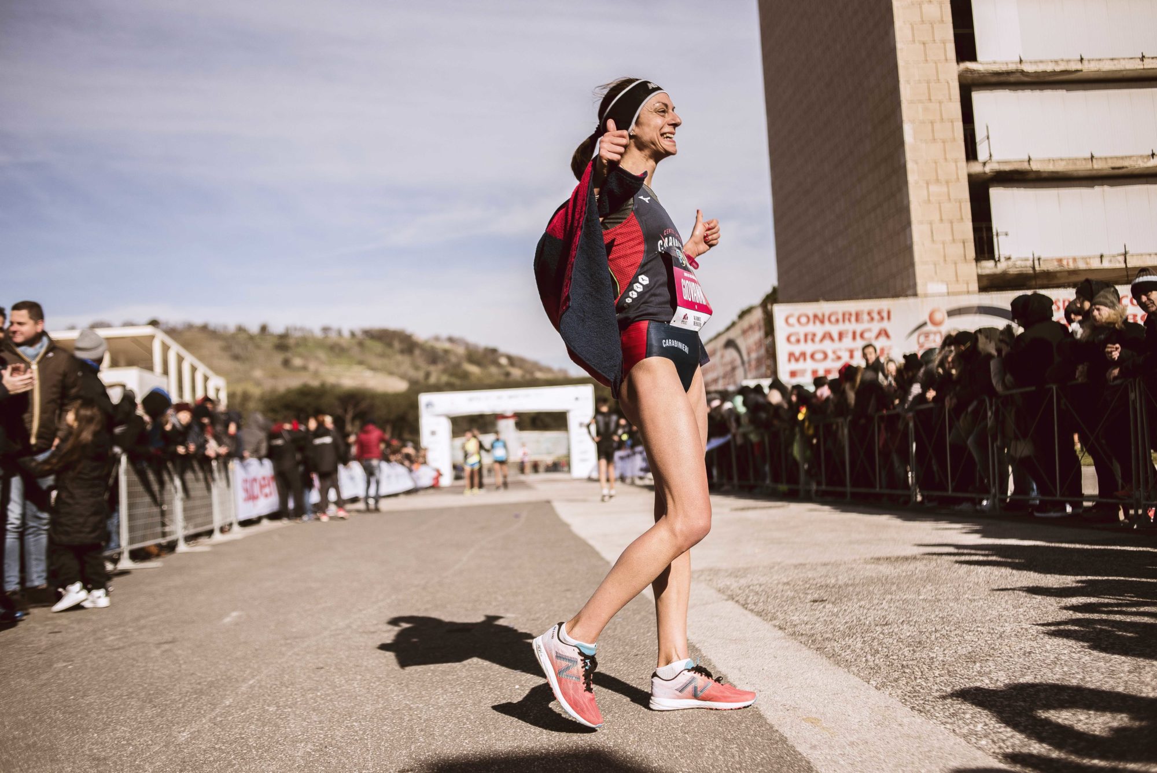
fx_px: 1125
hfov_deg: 54.4
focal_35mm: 35
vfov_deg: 37.9
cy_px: 386
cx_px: 578
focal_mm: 35
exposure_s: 1/4000
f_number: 2.8
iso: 320
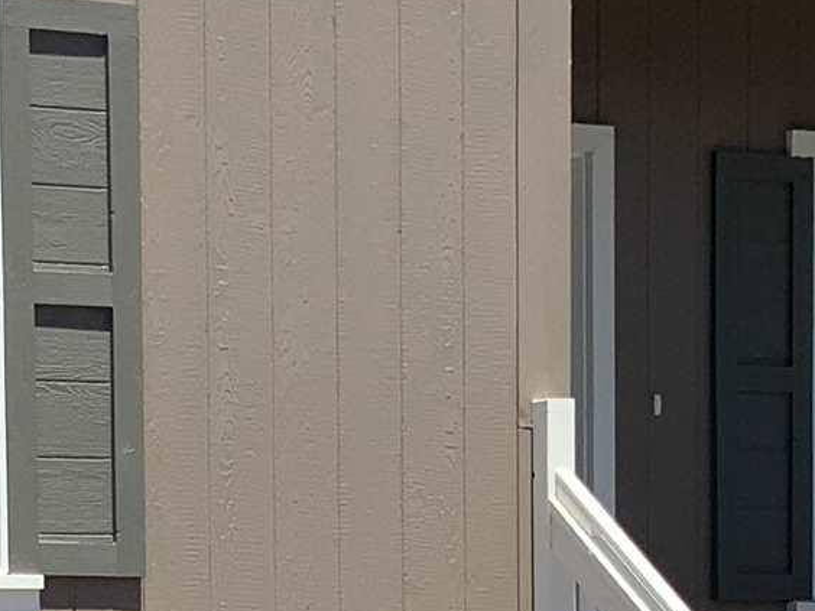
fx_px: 3720
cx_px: 263
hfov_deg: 12.5
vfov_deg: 9.2
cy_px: 887
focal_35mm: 158
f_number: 1.8
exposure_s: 1/1912
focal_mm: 3
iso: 16
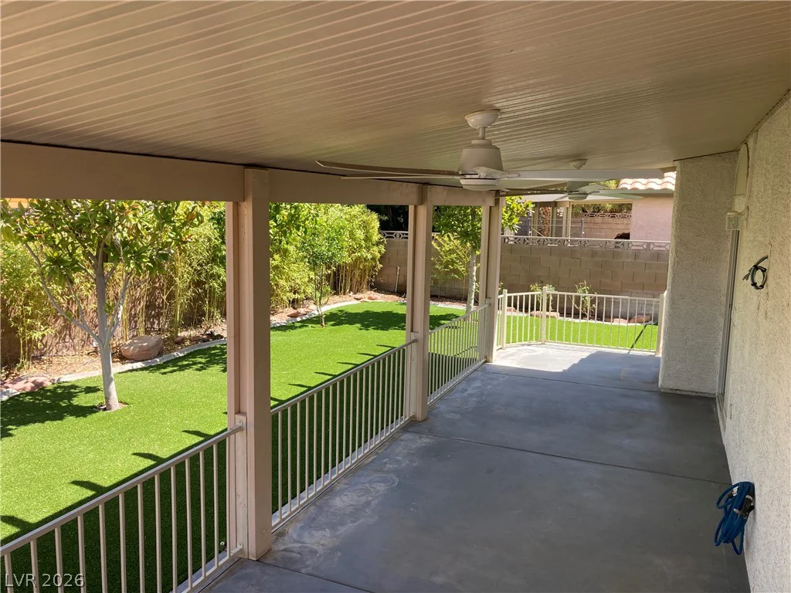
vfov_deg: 49.7
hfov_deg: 63.4
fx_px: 640
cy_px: 296
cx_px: 396
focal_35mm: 28
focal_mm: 3.99
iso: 20
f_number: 1.8
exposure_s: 1/352
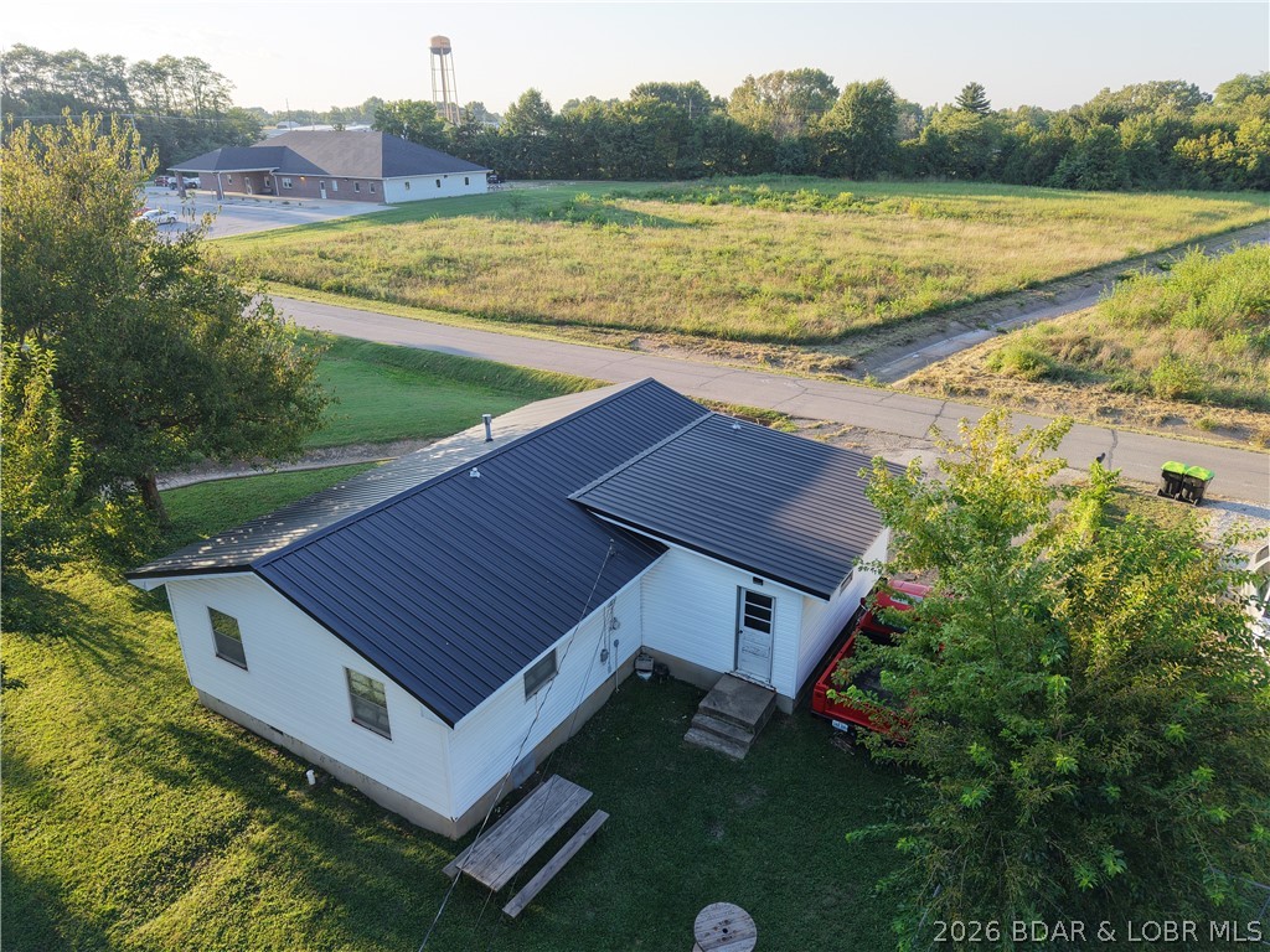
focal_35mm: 24
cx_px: 635
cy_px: 476
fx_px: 881
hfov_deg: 71.6
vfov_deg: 56.8
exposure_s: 1/1250
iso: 410
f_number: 1.8
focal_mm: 8.67
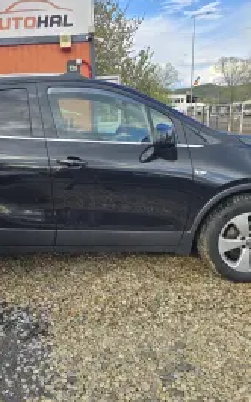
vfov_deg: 58.2
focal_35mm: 33
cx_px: 76
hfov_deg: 37.7
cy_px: 199
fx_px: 362
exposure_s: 1/294
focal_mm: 6.3
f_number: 1.7
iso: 12
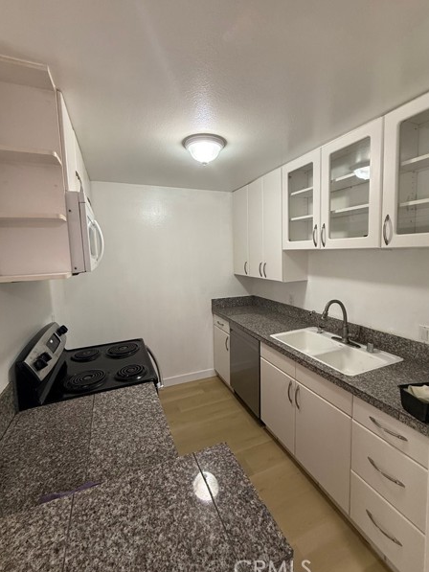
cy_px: 276
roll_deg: +1.2
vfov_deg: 98.1
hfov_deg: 81.8
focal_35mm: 15
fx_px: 248
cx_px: 213
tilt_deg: -5.4
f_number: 2.2
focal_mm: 2.22
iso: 200
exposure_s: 1/60
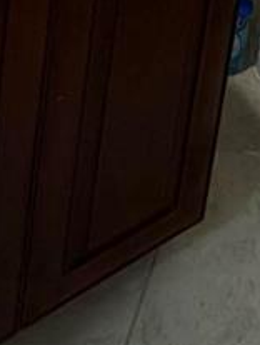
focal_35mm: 81
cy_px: -363
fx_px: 809
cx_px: 397
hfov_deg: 16.5
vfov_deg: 17.0
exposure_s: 1/60
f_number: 2.2
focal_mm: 2.22
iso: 200
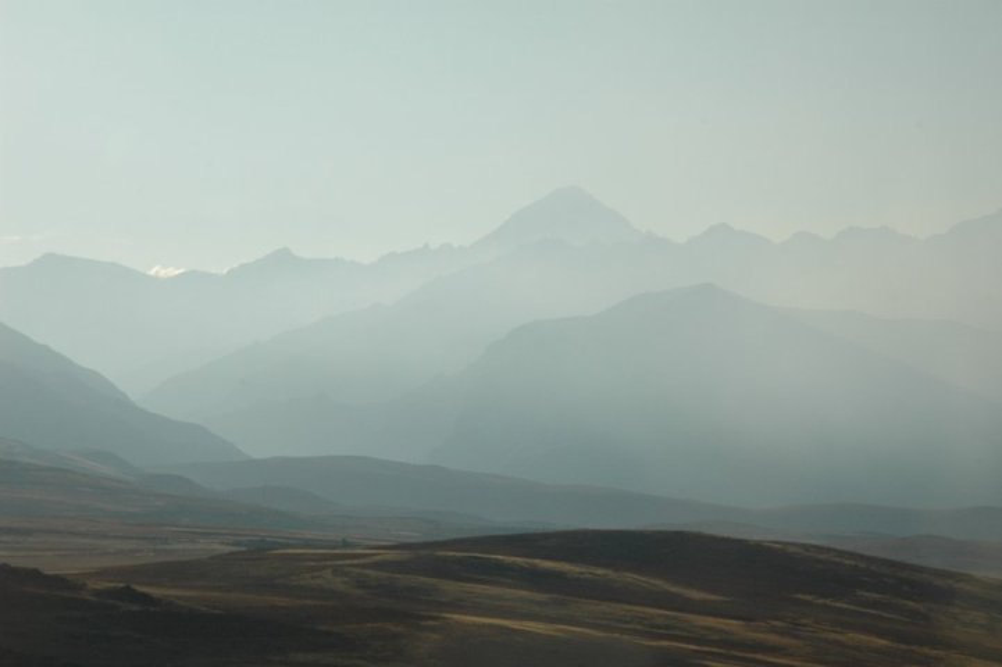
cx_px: 501
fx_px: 2921
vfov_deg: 13.0
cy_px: 334
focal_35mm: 105
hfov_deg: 19.5
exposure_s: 1/640
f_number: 10
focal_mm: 70
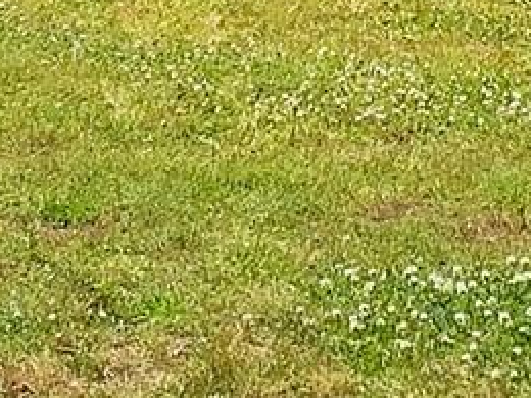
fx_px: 3497
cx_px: 545
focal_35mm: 228
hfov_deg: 8.6
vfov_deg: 6.4
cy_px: -351
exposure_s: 1/800
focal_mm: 3
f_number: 1.8
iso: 16
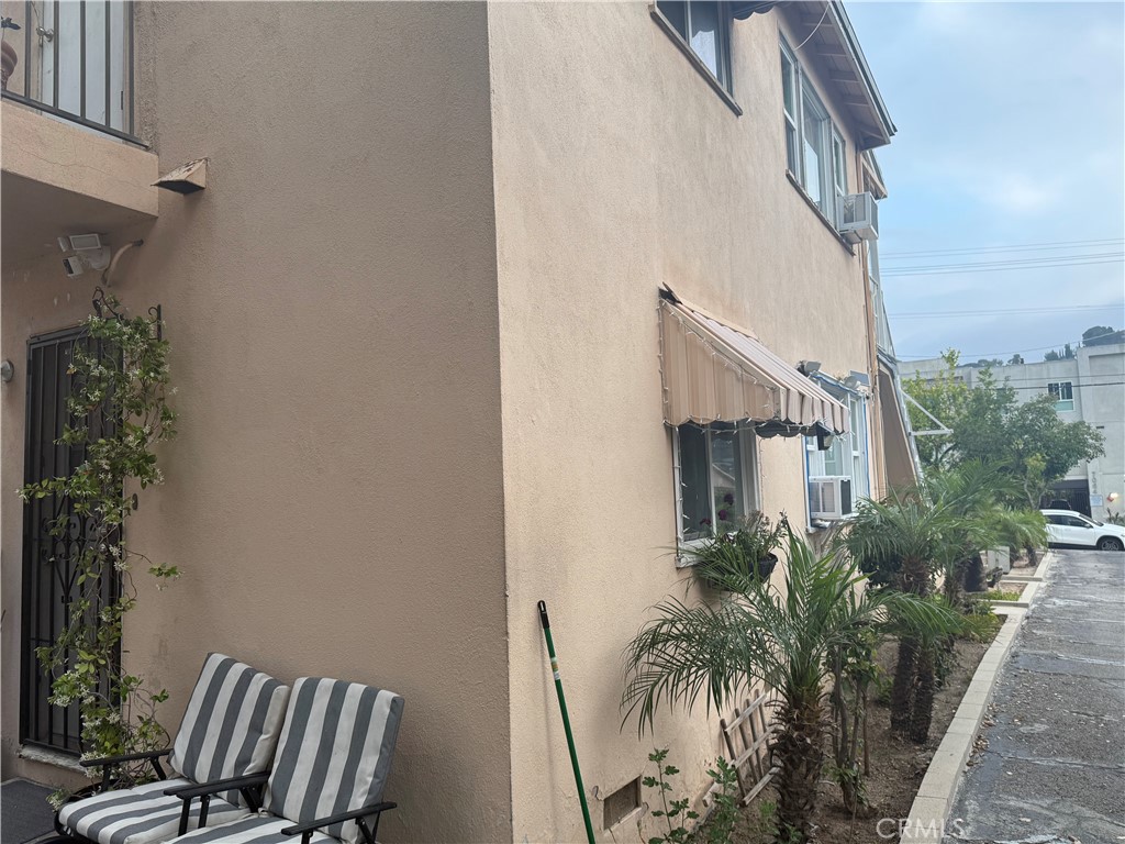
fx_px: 780
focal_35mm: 24
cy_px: 422
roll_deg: +2.4
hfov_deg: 71.6
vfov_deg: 56.8
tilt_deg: +6.5
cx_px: 562
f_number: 1.78
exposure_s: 1/491
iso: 100
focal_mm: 6.76
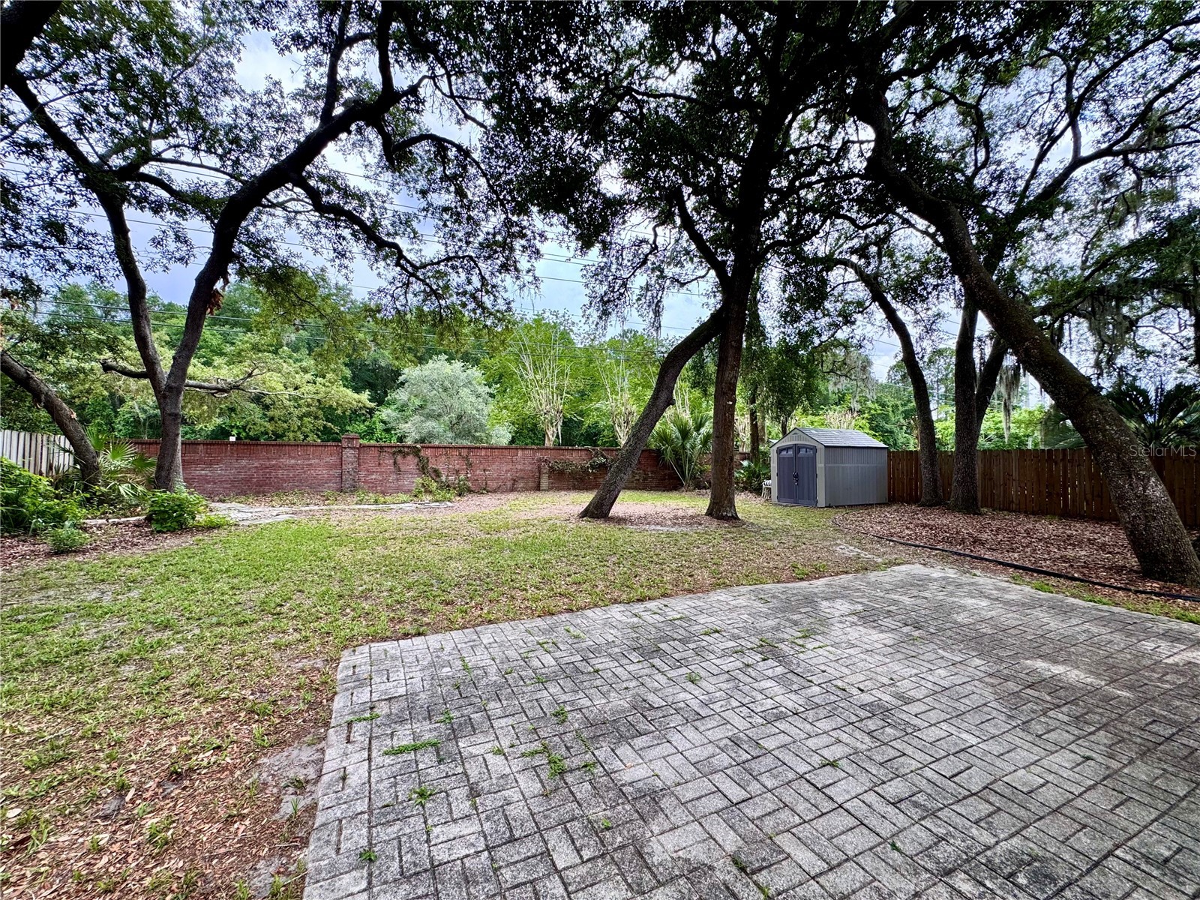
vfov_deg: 85.7
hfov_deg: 102.1
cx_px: 600
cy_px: 450
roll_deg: -0.2
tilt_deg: +1.0
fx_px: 485
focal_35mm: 14
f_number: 2.2
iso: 40
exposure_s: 1/238
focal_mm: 2.22
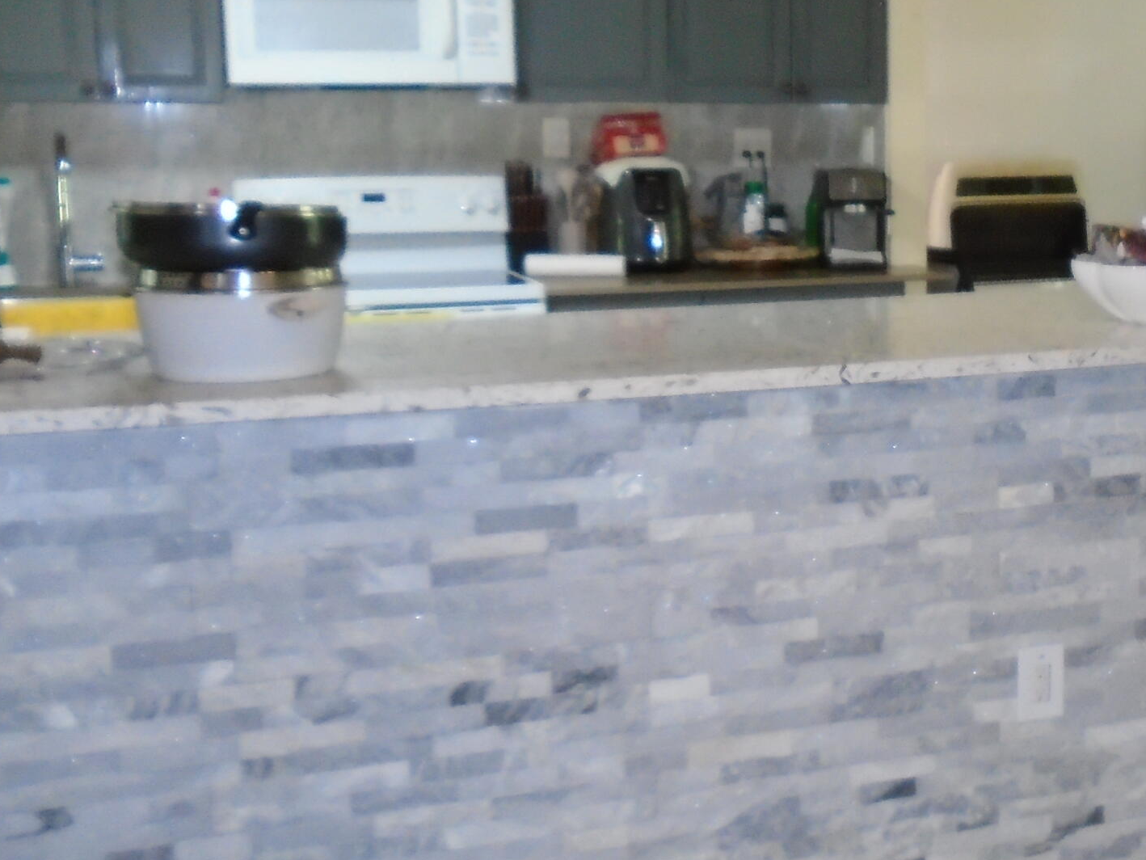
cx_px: 1020
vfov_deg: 26.5
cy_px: 369
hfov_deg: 33.2
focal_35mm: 55
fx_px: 1821
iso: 400
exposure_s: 1/30
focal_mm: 4.6
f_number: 3.2
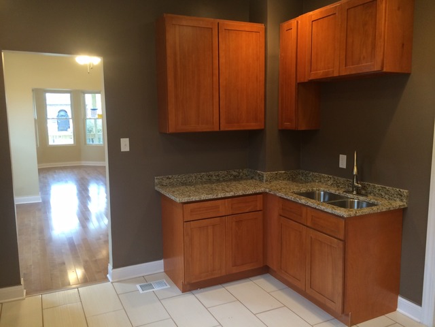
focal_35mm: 30
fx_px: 377
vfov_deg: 46.8
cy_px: 164
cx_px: 218
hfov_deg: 60.0
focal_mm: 4.12
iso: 80
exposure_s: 1/30
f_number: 2.2
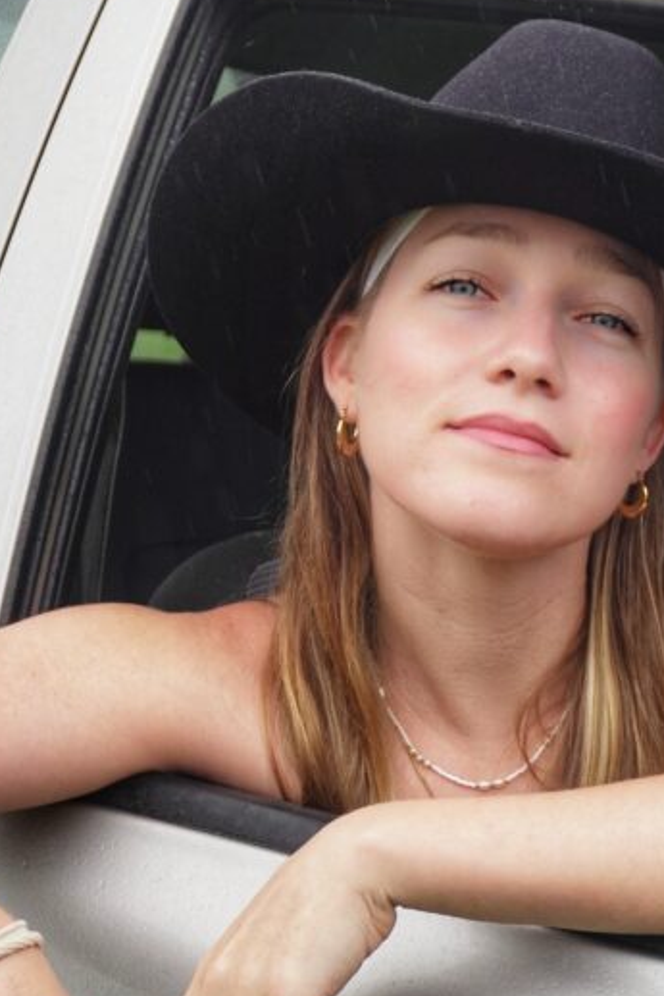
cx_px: 542
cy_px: 372
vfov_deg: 19.1
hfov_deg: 12.7
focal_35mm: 107
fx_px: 2958
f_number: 5.6
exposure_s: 1/200
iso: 400
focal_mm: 36
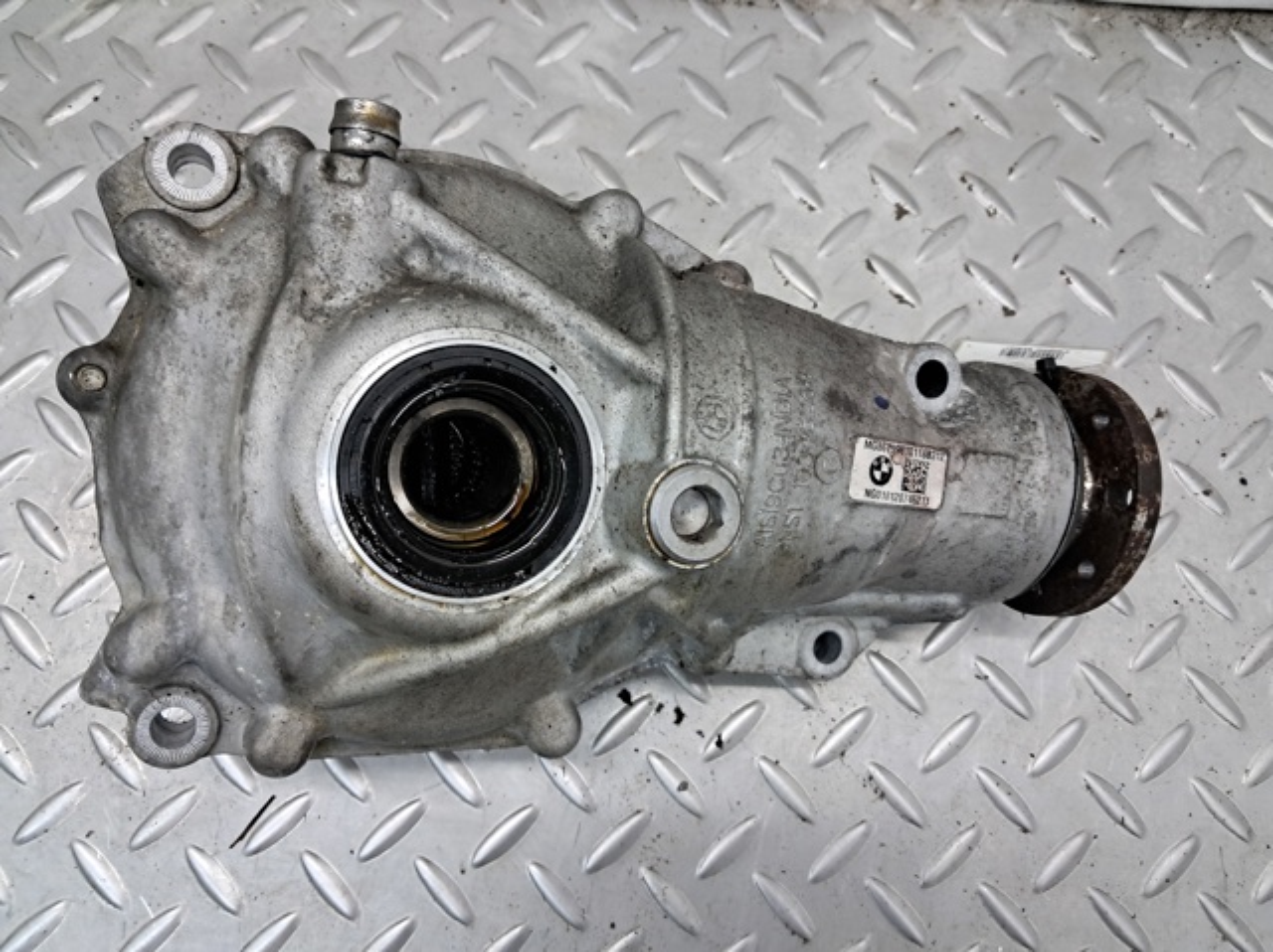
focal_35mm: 27
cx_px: 636
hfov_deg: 65.4
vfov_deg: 51.3
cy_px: 476
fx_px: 992
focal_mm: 4
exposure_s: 1/50
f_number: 1.8
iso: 125
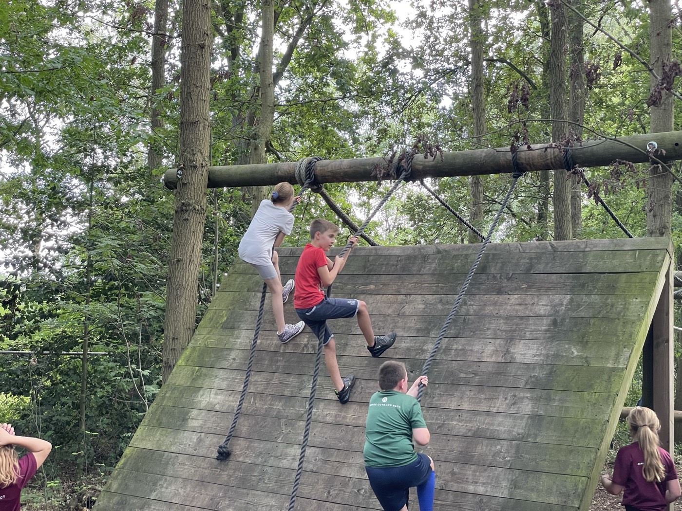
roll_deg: -1.7
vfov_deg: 28.0
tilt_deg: +6.1
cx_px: 341
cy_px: 256
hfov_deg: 36.8
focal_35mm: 52
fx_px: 1024
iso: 125
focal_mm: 6
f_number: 2
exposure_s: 1/99
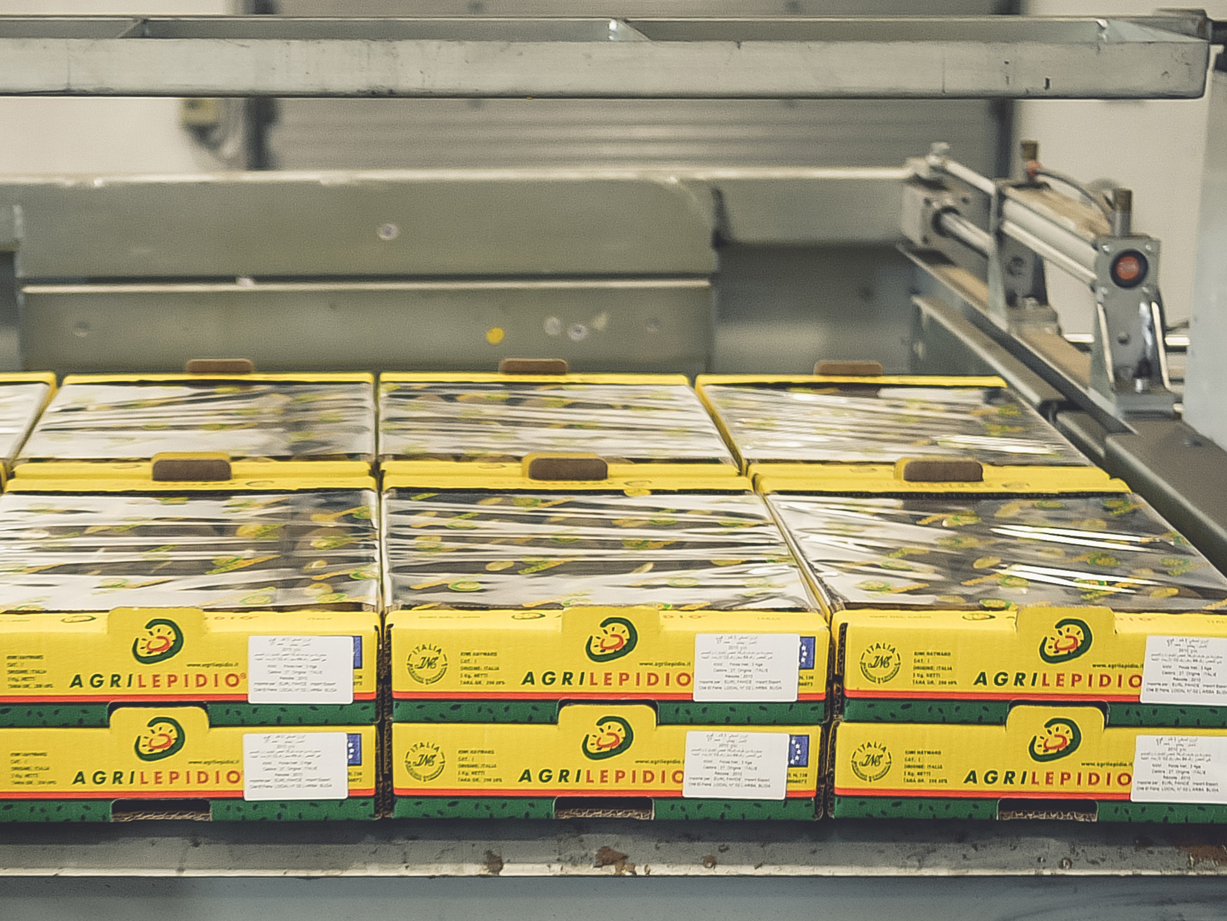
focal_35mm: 85
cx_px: 380
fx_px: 3013
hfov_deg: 22.9
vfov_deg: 17.0
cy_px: 908
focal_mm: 20
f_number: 1.7
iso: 100
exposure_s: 1/60
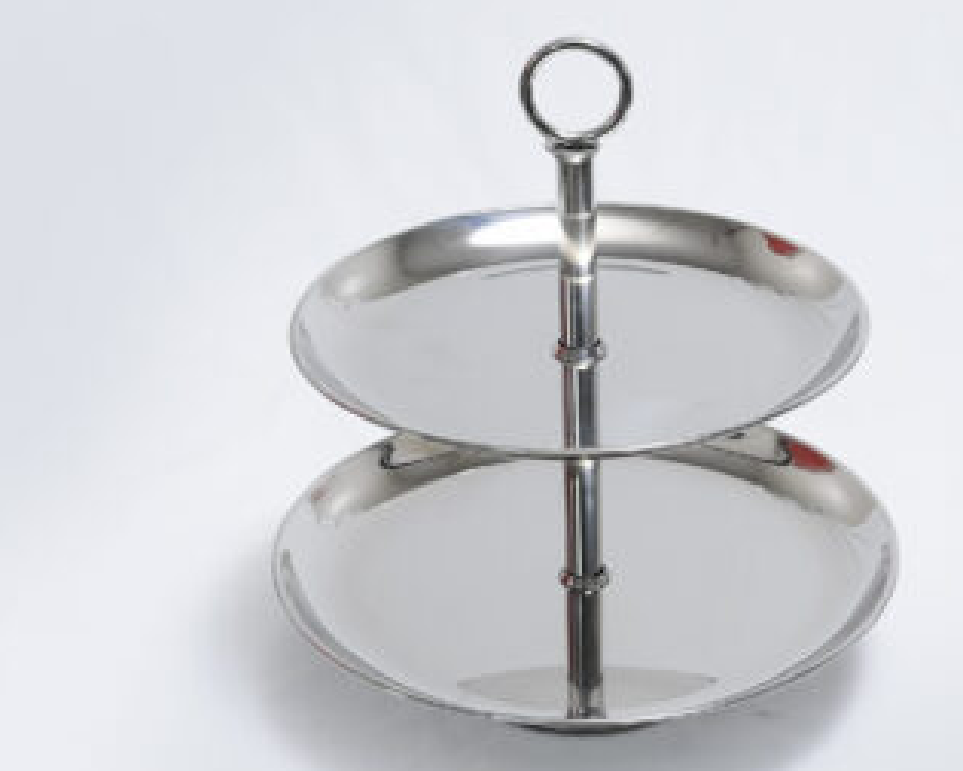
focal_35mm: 92
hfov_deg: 20.8
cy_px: 401
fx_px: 2623
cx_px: 576
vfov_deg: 16.7
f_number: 10
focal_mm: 48
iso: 3200
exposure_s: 1/125
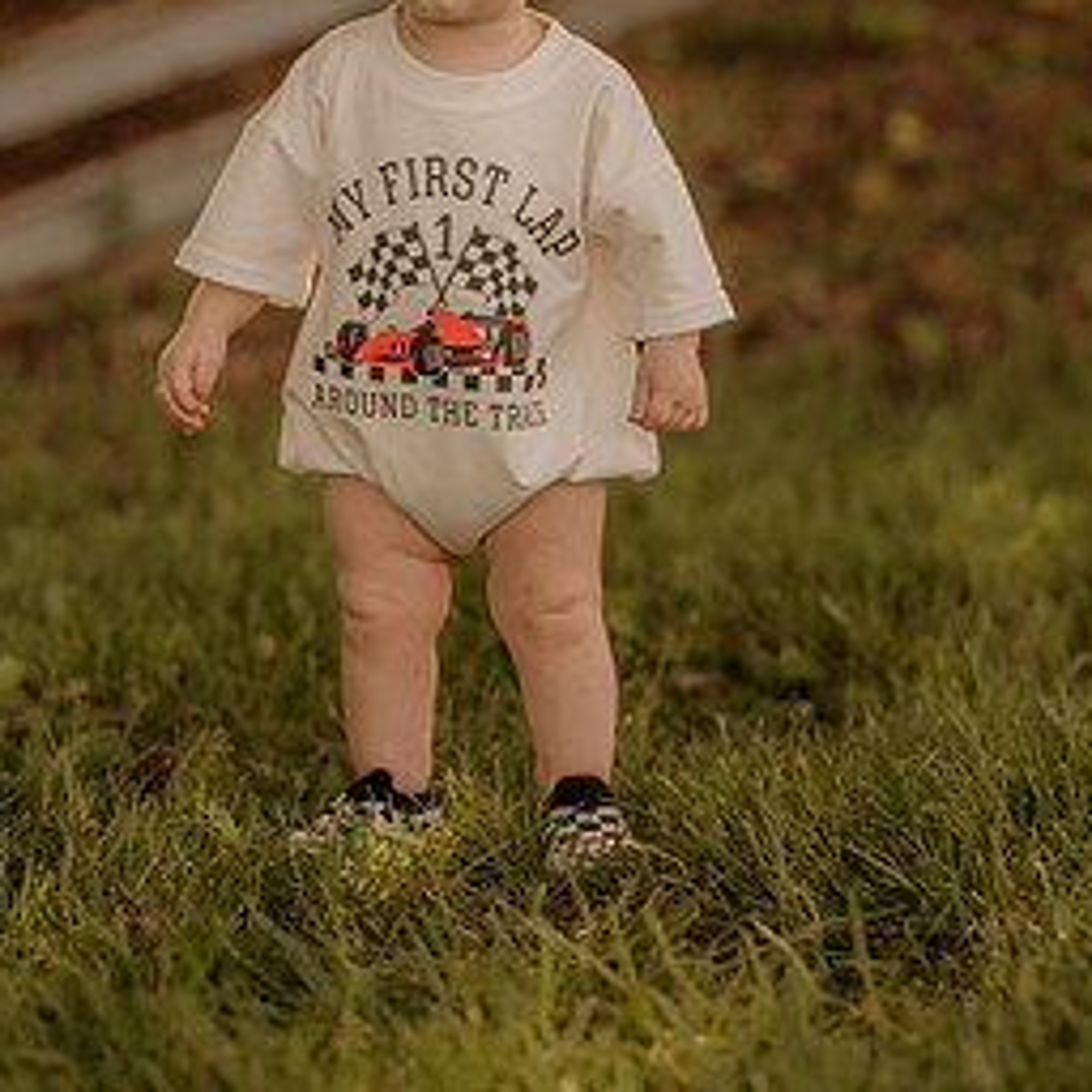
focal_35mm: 127
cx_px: 495
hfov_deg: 13.7
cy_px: 435
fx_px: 4533
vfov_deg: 13.7
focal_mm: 85
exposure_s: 1/1250
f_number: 2
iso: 250
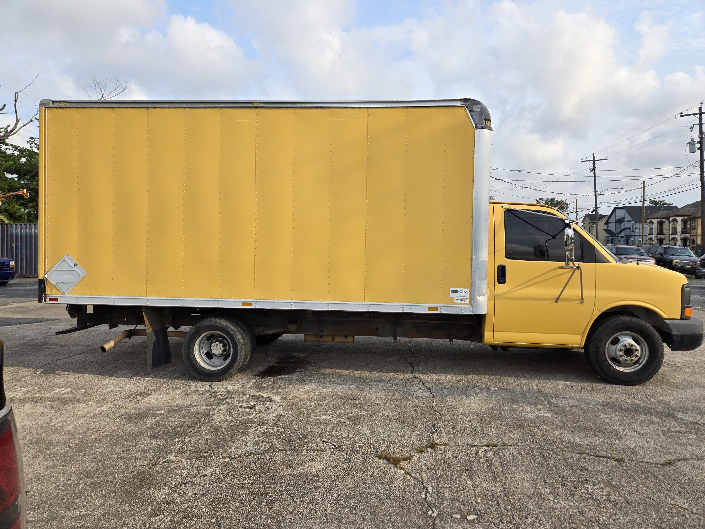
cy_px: 264
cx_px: 352
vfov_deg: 58.9
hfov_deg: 73.9
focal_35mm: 23
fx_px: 468
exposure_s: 1/902
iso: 25
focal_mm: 5.4
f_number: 1.8
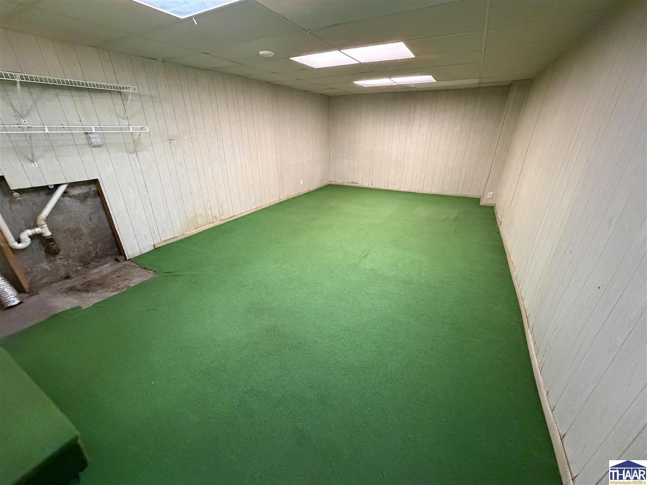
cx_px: 324
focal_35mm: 14
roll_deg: +0.7
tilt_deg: -23.9
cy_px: 242
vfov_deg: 85.6
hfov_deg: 102.1
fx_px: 262
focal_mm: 2.22
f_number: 2.2
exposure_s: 1/60
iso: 1000
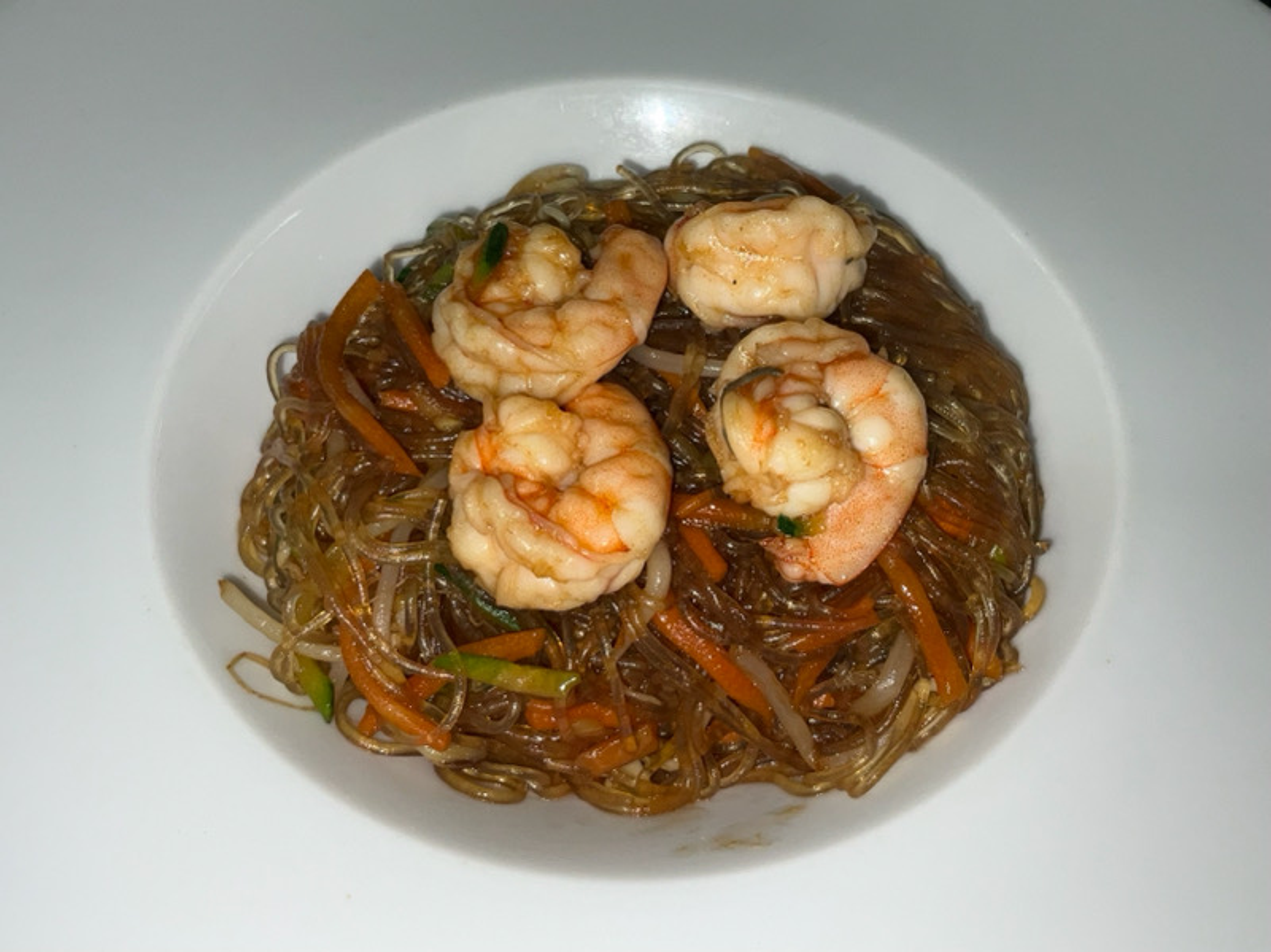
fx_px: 1064
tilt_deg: -58.9
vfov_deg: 48.2
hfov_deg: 61.7
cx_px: 636
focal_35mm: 29
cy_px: 476
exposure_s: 1/292
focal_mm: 3
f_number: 1.8
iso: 16
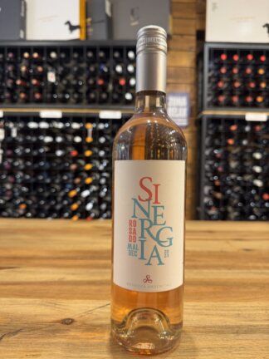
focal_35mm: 24
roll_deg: -0.6
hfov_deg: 56.8
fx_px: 249
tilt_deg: -2.5
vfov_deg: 71.6
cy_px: 180
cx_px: 134
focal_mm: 6.76
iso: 160
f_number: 1.78
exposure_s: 1/50
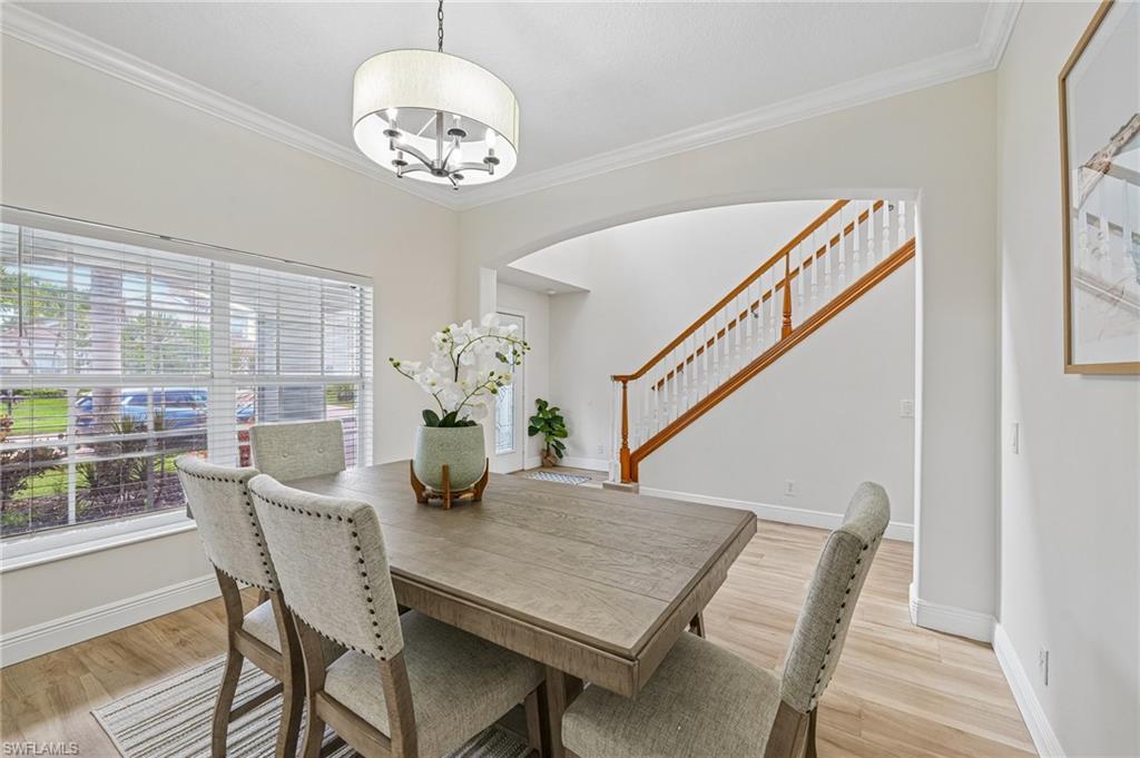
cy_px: 379
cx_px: 570
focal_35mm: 14
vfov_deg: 81.1
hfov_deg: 104.3
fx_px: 443
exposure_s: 1/10
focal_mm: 14
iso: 400
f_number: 8
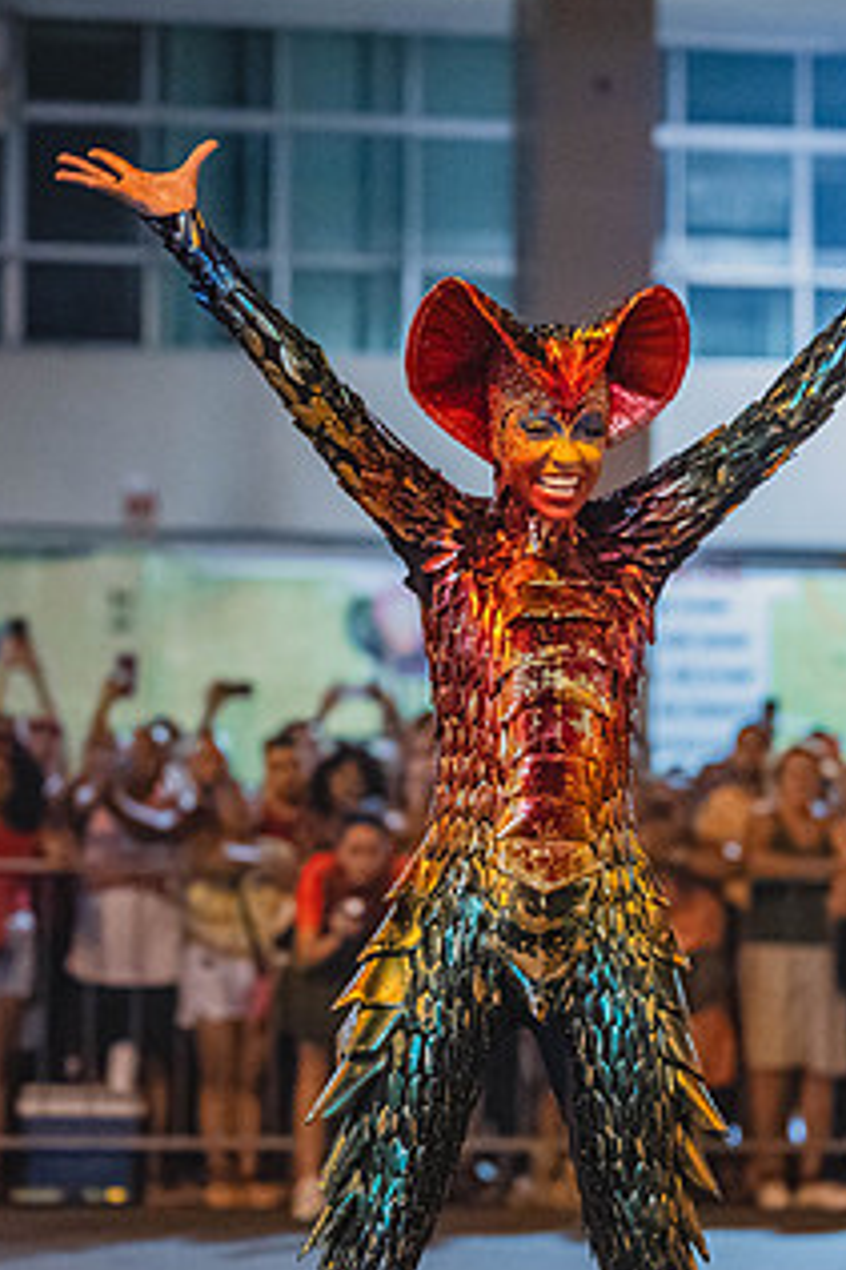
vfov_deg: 18.8
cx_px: 382
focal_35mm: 109
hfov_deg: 12.6
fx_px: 3846
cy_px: 692
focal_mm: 50
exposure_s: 1/320
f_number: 1.4
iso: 6400
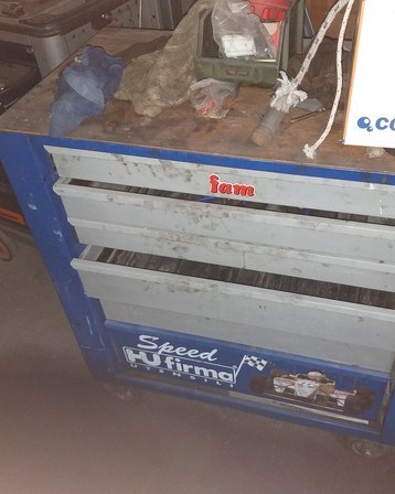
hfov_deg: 43.1
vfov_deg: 52.9
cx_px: 234
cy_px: 247
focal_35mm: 34
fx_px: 497
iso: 200
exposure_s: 1/33
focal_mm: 3.93
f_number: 1.7
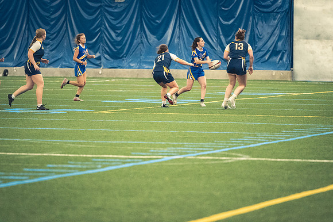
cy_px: 111
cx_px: 166
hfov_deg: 6.9
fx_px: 2773
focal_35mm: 300
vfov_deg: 4.6
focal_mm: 200
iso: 12800
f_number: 2.8
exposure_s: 1/500
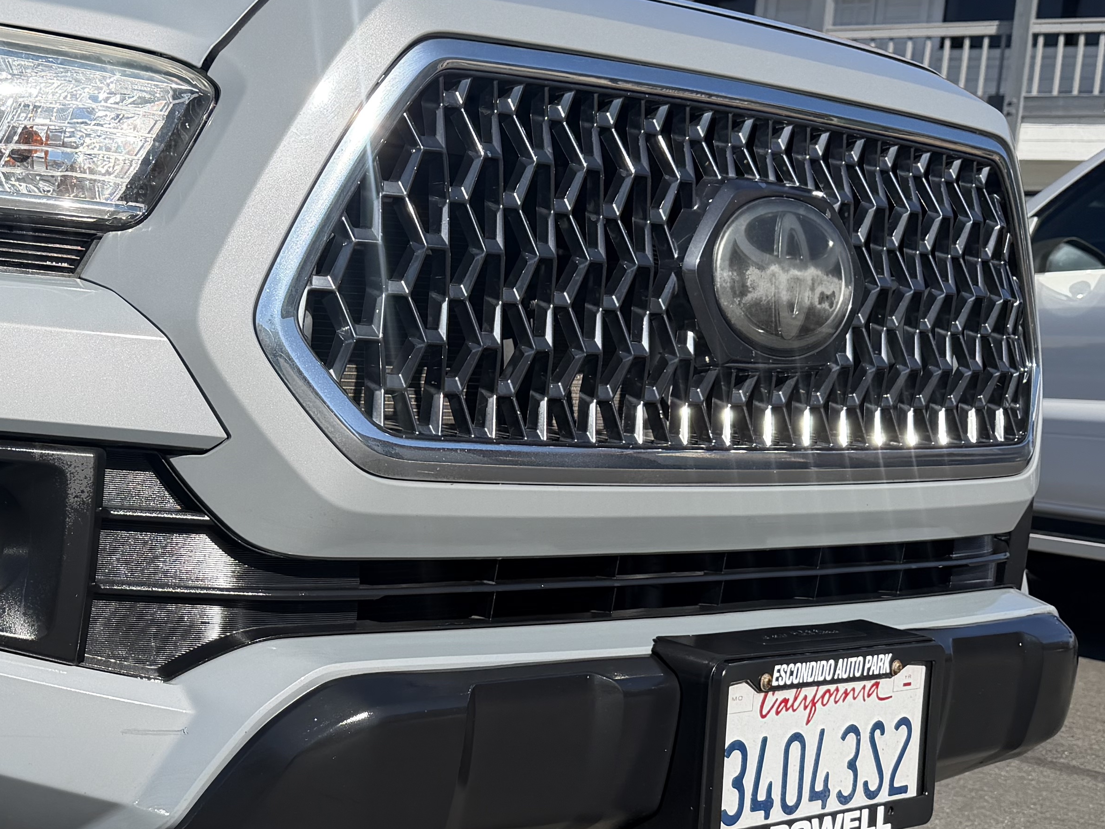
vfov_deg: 25.2
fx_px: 1851
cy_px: 512
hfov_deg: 31.4
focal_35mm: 58
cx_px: 77
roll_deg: -3.6
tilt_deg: -7.4
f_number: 1.78
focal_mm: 6.76
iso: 80
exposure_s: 1/4405
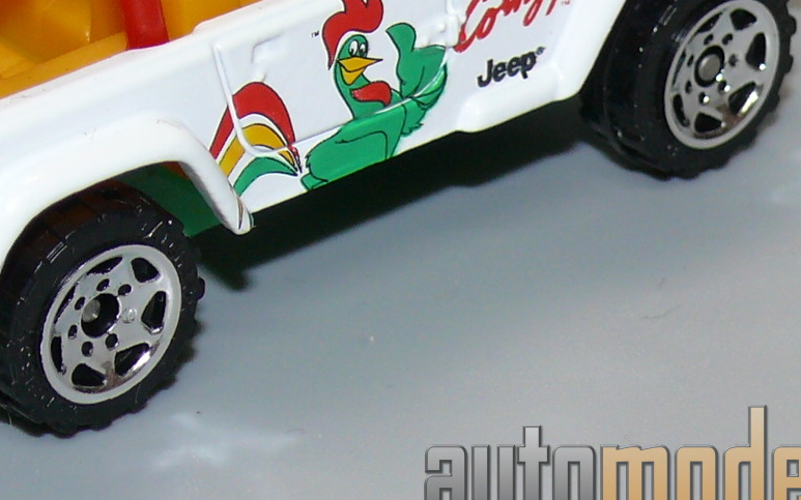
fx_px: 5173
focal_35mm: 237
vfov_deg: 5.5
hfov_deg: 8.8
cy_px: -58
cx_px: 185
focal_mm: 13.8
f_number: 4
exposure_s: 1/30
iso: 100
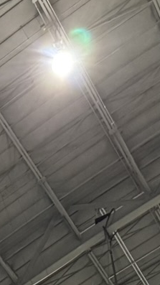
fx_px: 1019
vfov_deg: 14.0
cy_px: 520
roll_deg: +0.1
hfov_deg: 7.8
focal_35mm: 135
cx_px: -316
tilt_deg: +23.6
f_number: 1.78
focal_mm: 6.76
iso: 1000
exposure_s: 1/40
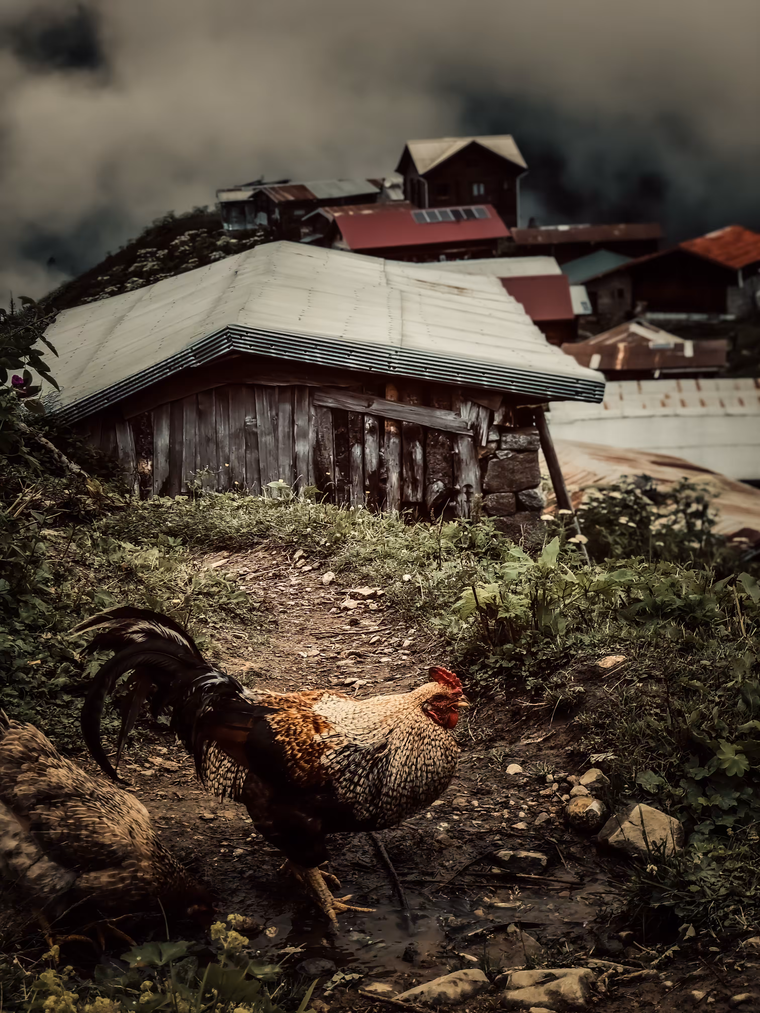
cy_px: 506
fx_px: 1669
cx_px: 380
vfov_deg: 33.8
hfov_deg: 25.7
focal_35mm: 57
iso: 20
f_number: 2.8
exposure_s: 1/280
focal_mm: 6.6
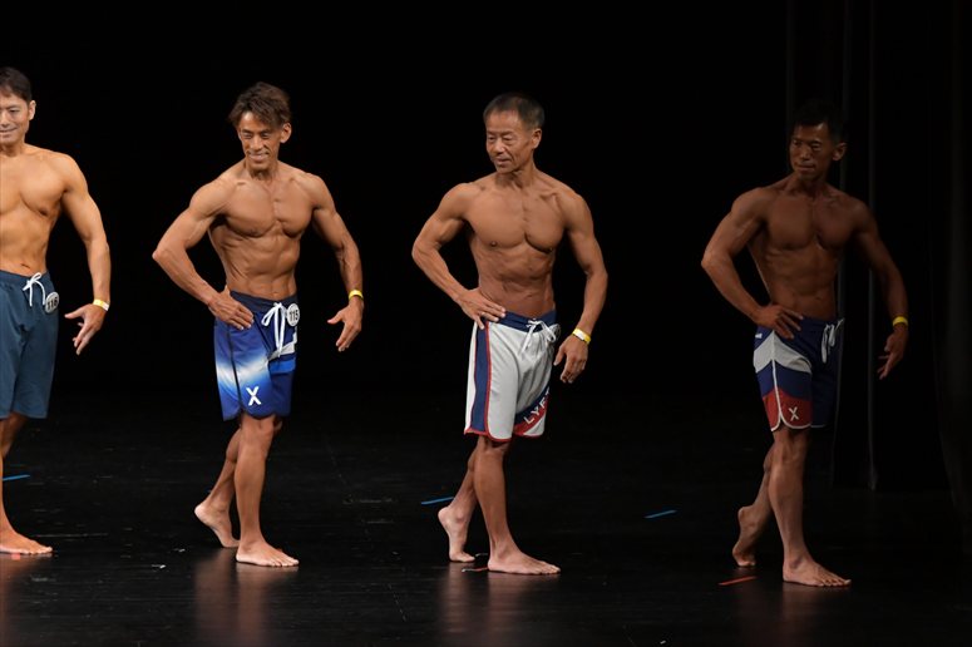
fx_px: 6882
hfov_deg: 8.1
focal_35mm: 255
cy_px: 324
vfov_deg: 5.4
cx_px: 486
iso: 3200
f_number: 5.6
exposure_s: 1/400
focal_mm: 170
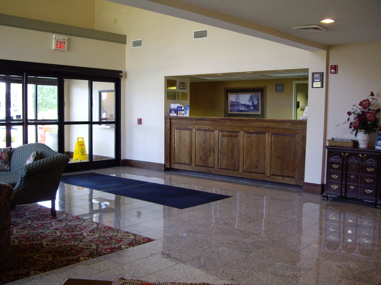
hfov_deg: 49.0
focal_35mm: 38
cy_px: 142
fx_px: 418
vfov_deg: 37.7
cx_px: 190
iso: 200
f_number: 2.8
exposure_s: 1/60
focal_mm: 7.9
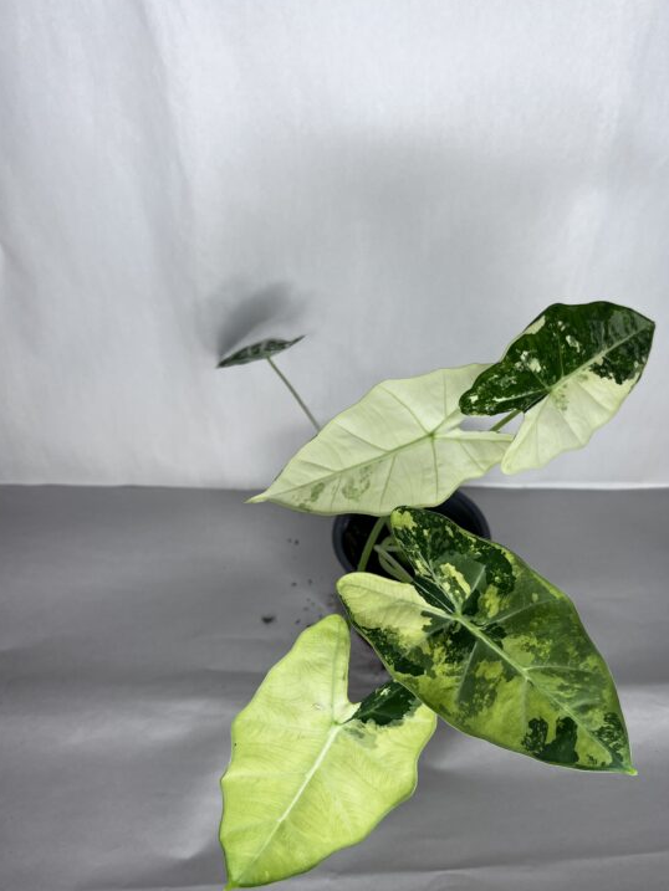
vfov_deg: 61.6
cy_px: 483
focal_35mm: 29
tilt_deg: -48.1
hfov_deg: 48.2
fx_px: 747
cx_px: 346
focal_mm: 5.1
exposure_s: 1/331
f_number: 1.6
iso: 50
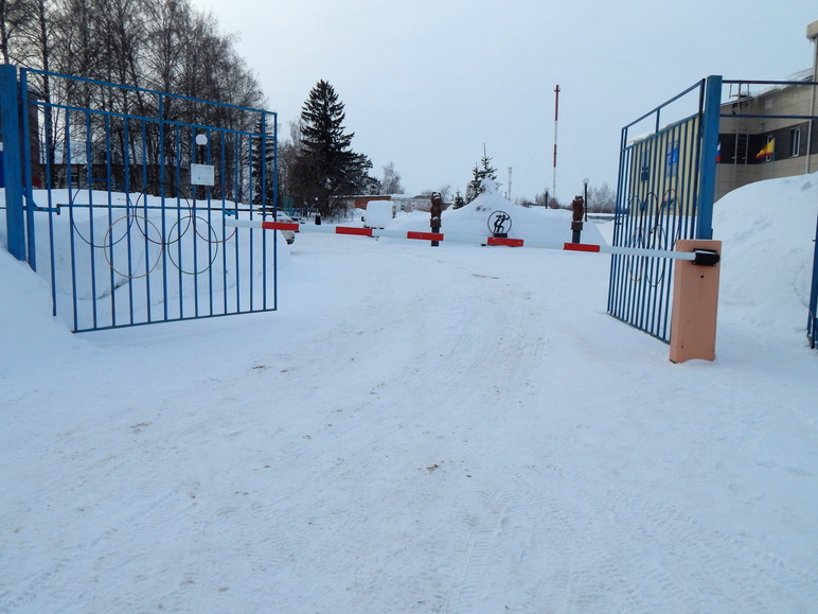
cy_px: 311
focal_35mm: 29
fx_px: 685
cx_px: 415
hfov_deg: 61.7
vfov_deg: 48.2
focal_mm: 5.1
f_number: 3.2
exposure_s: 1/1250
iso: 125
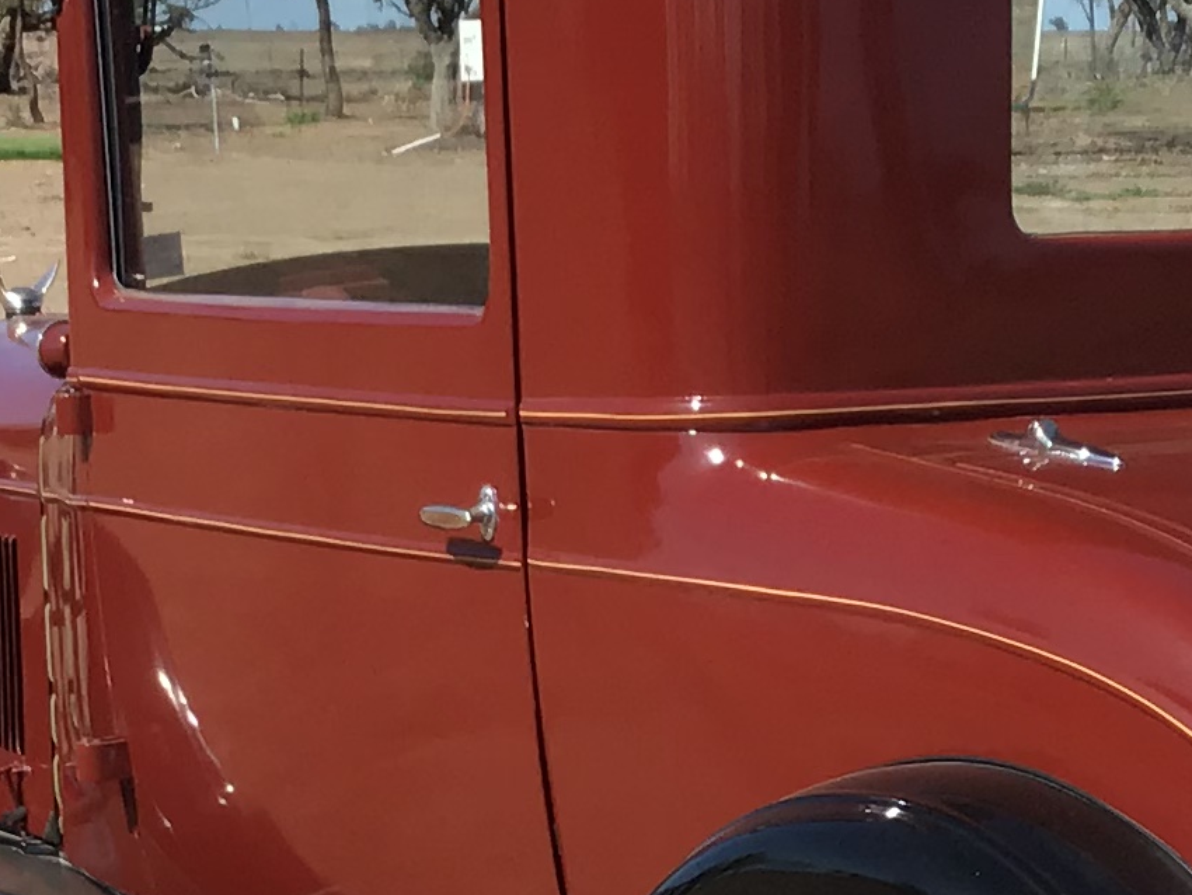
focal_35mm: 119
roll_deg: +0.2
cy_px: 957
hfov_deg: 16.5
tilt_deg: -14.0
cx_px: 813
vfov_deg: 12.3
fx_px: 4099
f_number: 2.4
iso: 25
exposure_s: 1/1116
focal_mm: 3.3
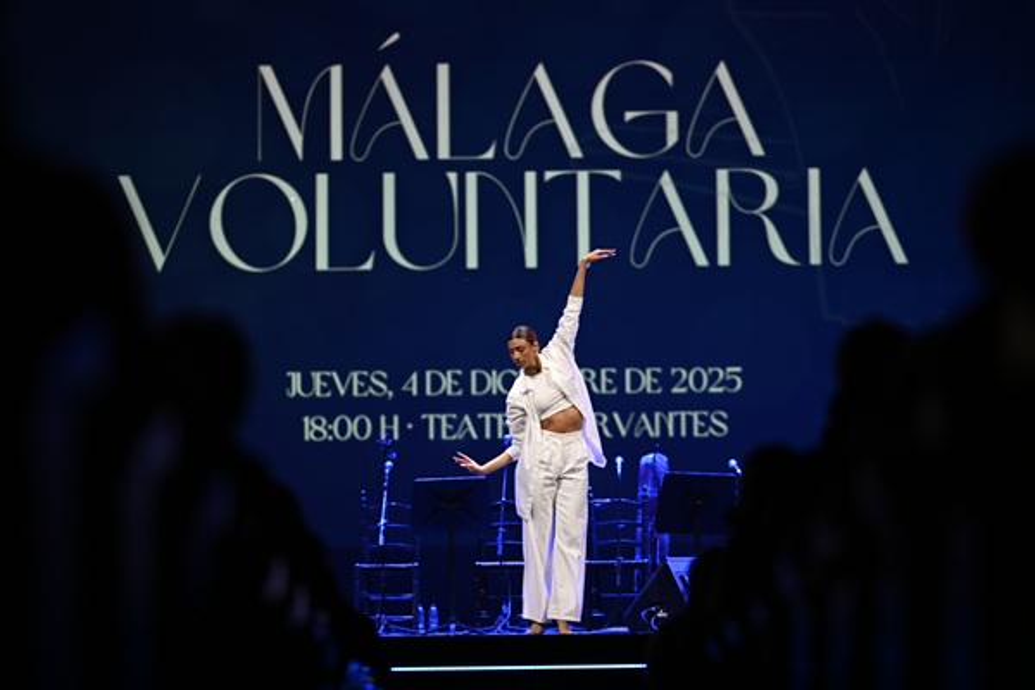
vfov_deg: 10.2
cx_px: 518
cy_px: 345
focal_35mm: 135
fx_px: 3881
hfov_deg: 15.2
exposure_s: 1/80
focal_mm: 135
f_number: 1.8
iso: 500
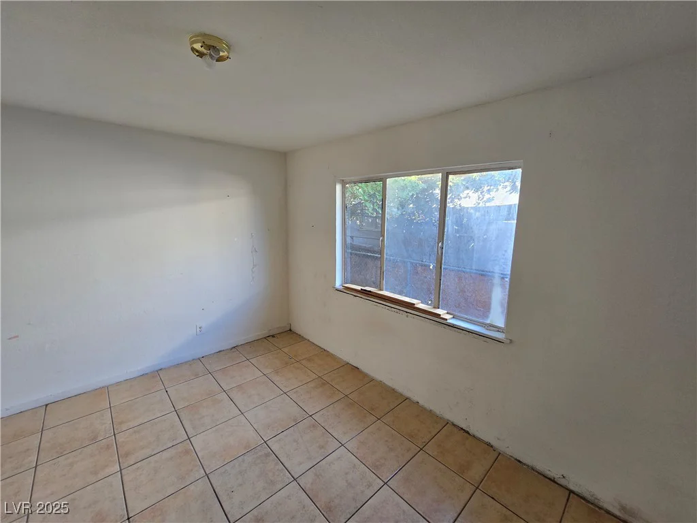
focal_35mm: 13
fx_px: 262
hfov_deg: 106.2
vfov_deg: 89.9
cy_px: 262
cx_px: 348
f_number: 2.2
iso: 100
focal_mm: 2.2
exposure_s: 1/60
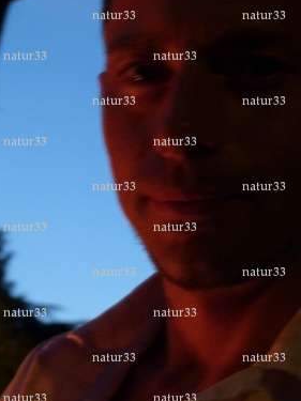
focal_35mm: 132
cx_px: 193
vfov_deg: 14.9
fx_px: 1531
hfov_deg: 11.2
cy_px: 136
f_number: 3.5
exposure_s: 1/4
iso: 400
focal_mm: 17.9
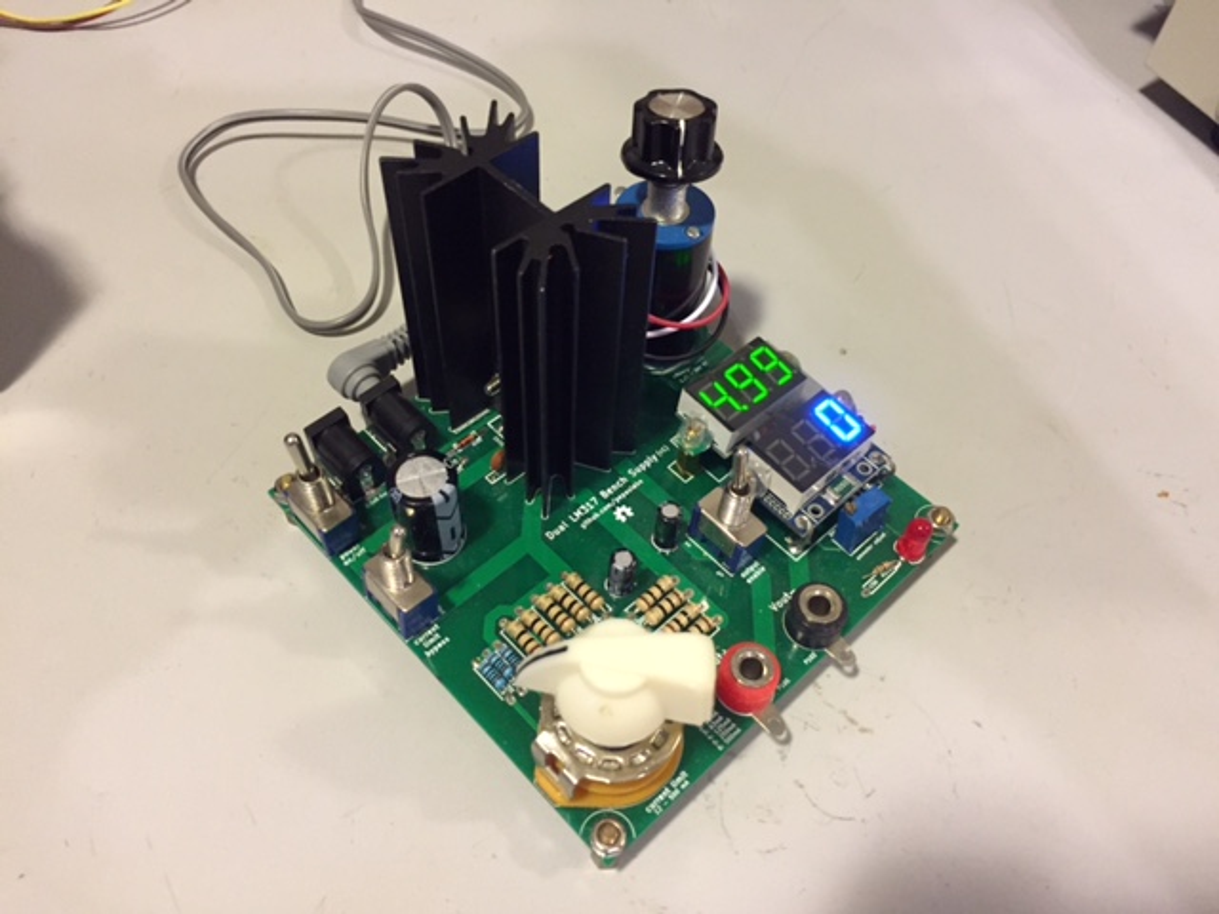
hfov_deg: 61.7
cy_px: 457
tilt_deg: -53.6
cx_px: 610
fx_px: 1021
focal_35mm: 29
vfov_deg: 48.2
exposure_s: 1/15
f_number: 2.2
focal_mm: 4.15
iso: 250
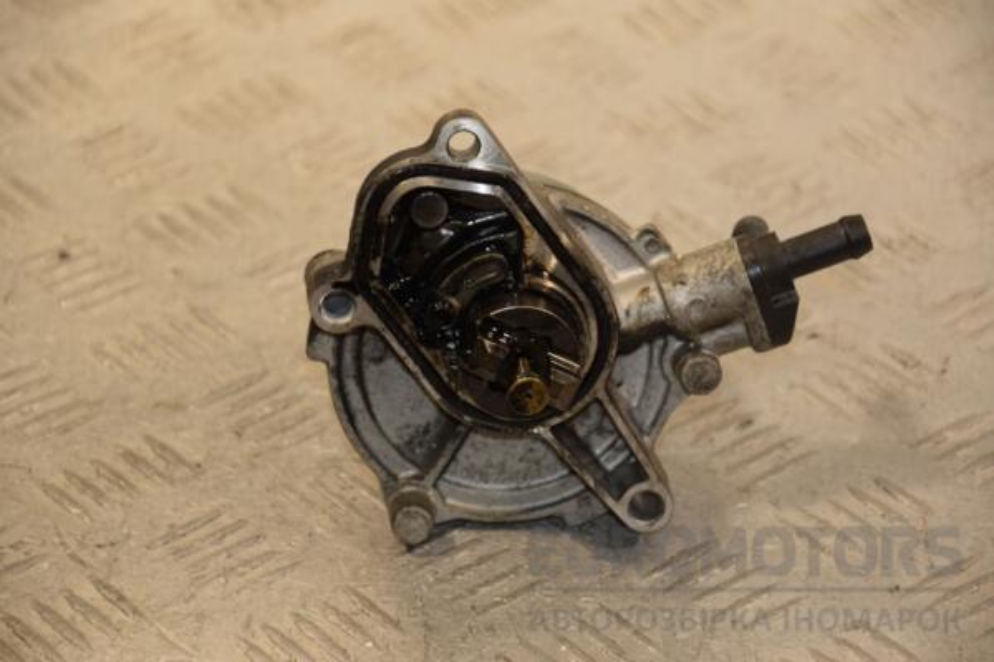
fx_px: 4348
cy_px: 331
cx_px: 497
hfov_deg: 13.0
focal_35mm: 158
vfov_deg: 8.7
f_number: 5.6
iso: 800
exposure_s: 1/160
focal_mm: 105
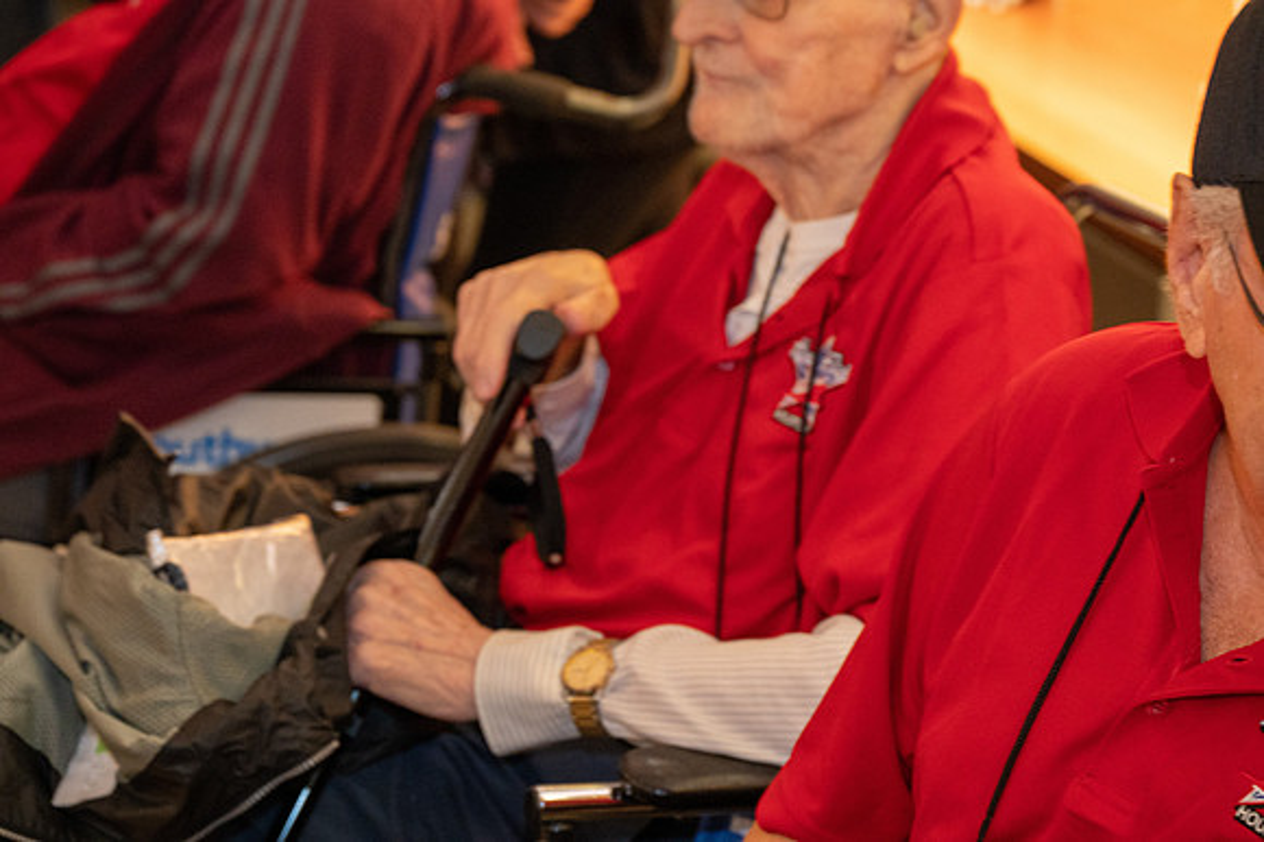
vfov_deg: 13.9
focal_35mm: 98
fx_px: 3439
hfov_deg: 20.8
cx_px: 632
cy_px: 421
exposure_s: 1/100
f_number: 6.3
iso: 5000
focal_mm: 98
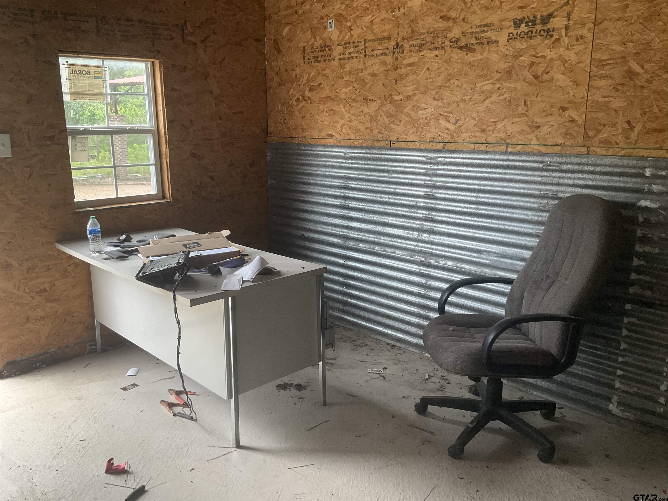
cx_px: 334
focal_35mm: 29
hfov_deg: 61.7
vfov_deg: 48.2
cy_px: 250
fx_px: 560
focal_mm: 3
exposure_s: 1/60
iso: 64
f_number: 1.8
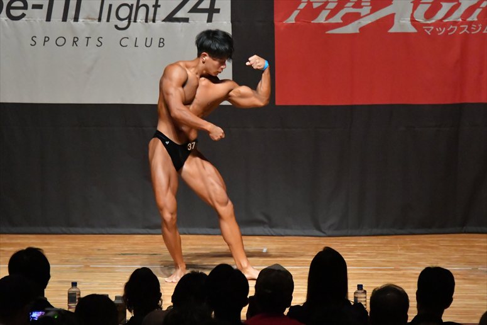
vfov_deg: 5.1
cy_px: 162
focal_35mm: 270
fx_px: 3651
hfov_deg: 7.6
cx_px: 244
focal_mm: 180
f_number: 5.6
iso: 12800
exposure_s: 1/400
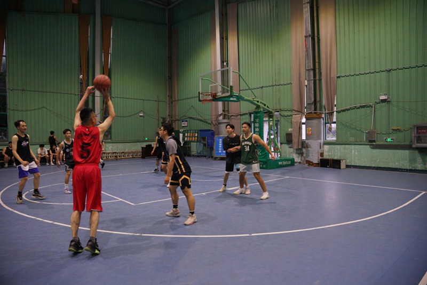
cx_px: 214
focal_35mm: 24
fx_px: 285
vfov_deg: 53.2
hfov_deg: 73.7
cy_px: 142
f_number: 4
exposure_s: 1/250
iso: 2500
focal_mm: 24
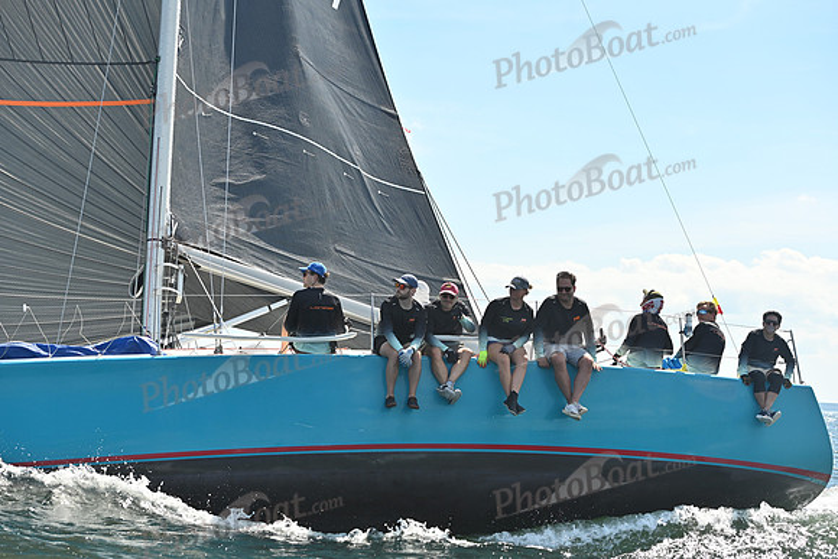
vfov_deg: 18.2
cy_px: 280
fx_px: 1746
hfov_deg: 27.0
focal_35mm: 75
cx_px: 419
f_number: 6.3
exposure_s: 1/1600
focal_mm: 75
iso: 250
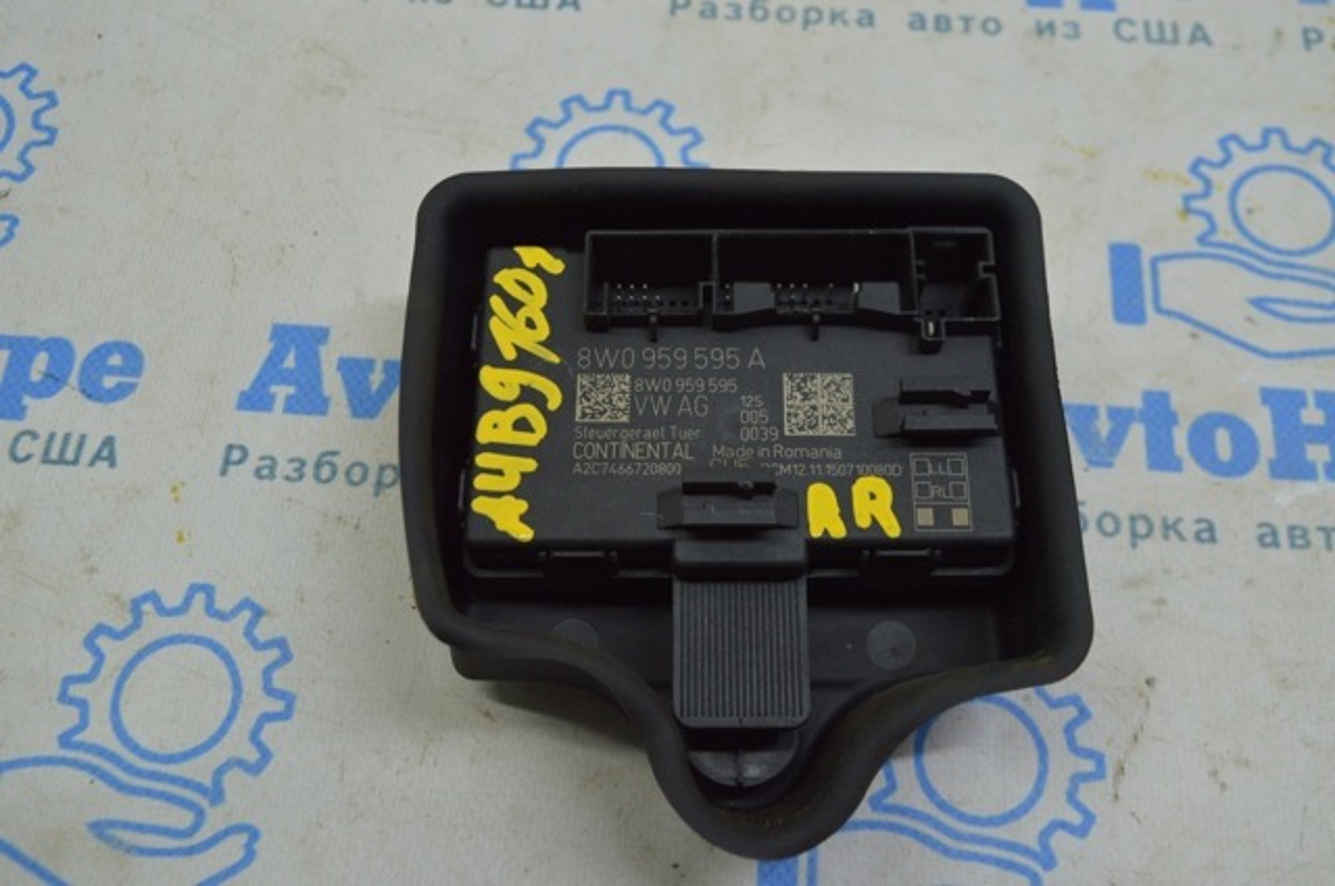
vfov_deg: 36.8
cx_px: 668
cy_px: 443
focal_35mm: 36
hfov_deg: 53.2
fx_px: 1333
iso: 400
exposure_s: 1/40
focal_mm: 24
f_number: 5.6
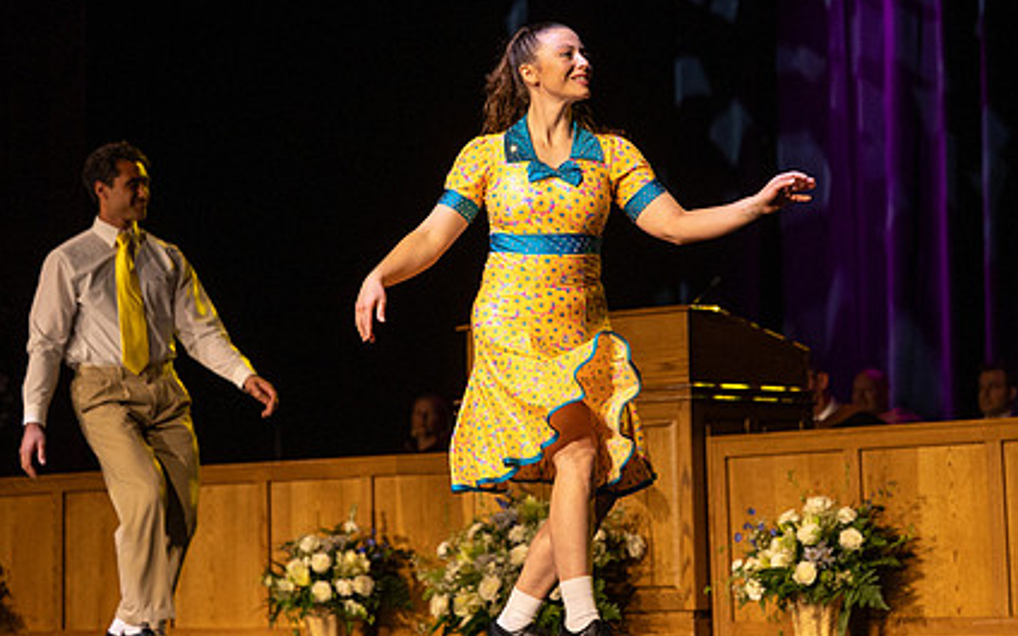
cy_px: 229
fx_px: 3496
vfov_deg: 10.4
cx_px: 499
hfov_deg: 16.6
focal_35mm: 126
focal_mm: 71
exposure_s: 1/1000
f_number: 2.8
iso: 1250
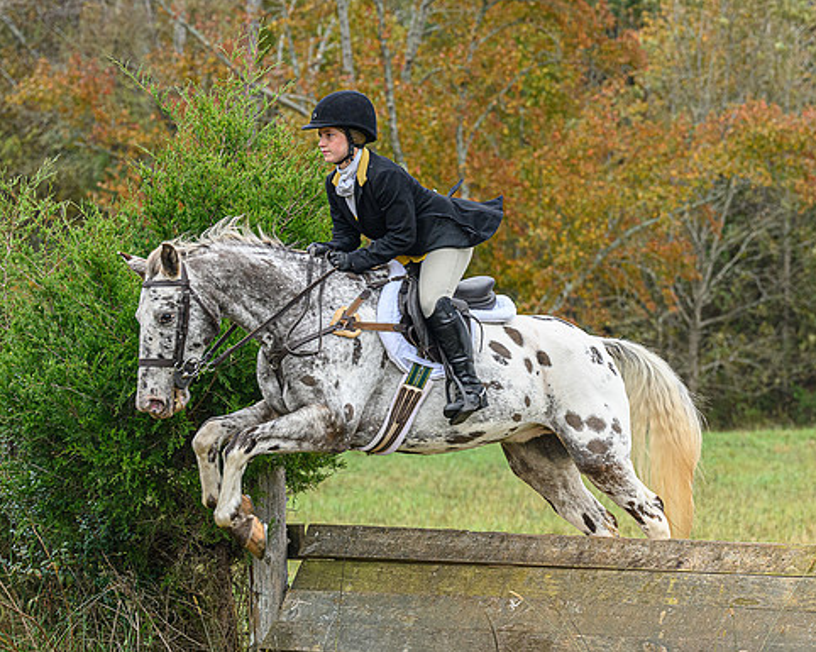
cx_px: 498
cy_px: 289
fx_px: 3451
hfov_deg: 13.5
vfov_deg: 10.8
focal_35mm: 143
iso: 1000
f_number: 3.5
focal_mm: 82
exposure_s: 1/800
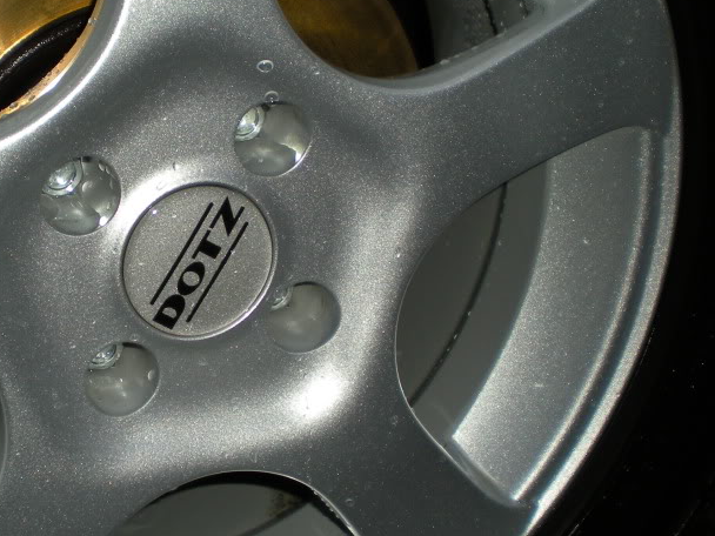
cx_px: 189
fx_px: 1322
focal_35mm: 64
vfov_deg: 22.9
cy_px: 208
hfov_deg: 29.8
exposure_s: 1/60
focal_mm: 6.3
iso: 64
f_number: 3.1
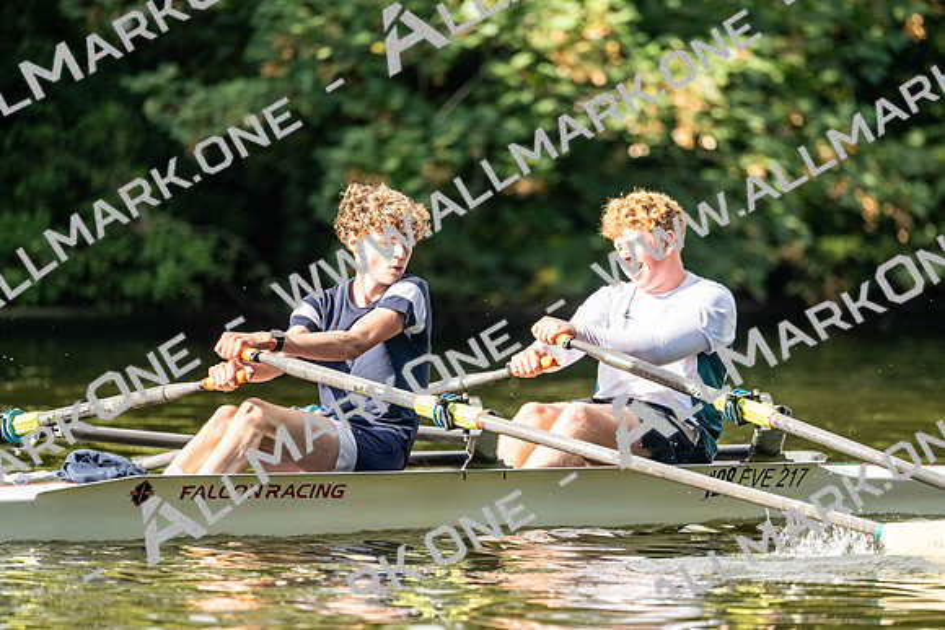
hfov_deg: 5.1
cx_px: 472
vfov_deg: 3.4
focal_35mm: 400
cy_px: 315
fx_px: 10507
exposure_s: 1/2500
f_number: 4.5
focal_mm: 400
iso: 1250
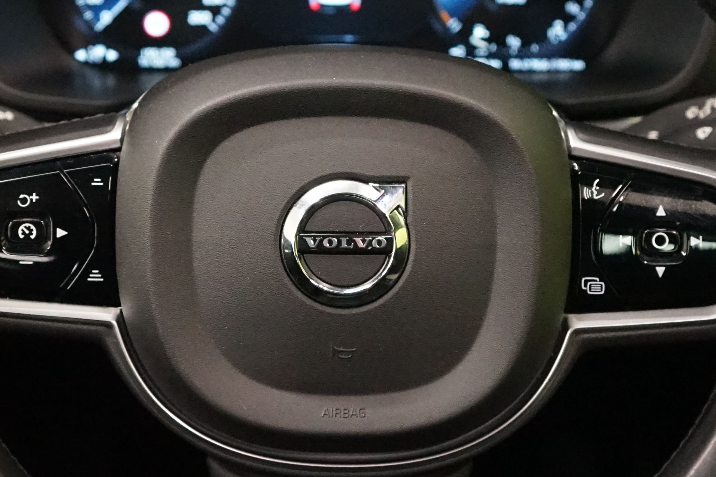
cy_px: 142
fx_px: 1770
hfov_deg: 22.9
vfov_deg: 15.3
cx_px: 359
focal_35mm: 89
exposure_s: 1/80
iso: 6400
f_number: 4
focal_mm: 39
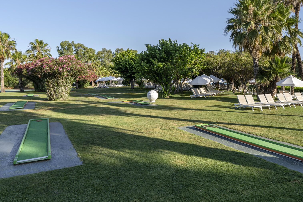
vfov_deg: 47.6
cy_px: 80
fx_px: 227
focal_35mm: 27
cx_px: 170
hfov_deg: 67.1
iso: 50
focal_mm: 16
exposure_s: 1/80
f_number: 8
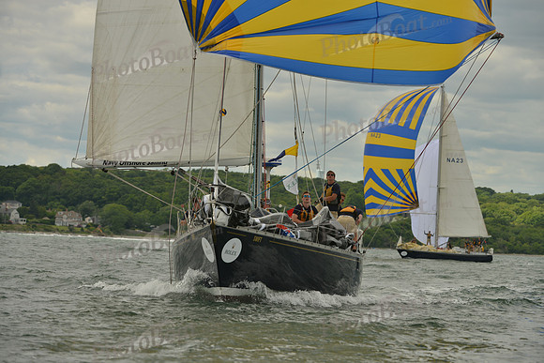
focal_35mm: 200
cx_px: 272
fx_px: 3023
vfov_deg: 6.9
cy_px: 182
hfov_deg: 10.3
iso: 200
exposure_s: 1/800
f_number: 7.1
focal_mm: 200
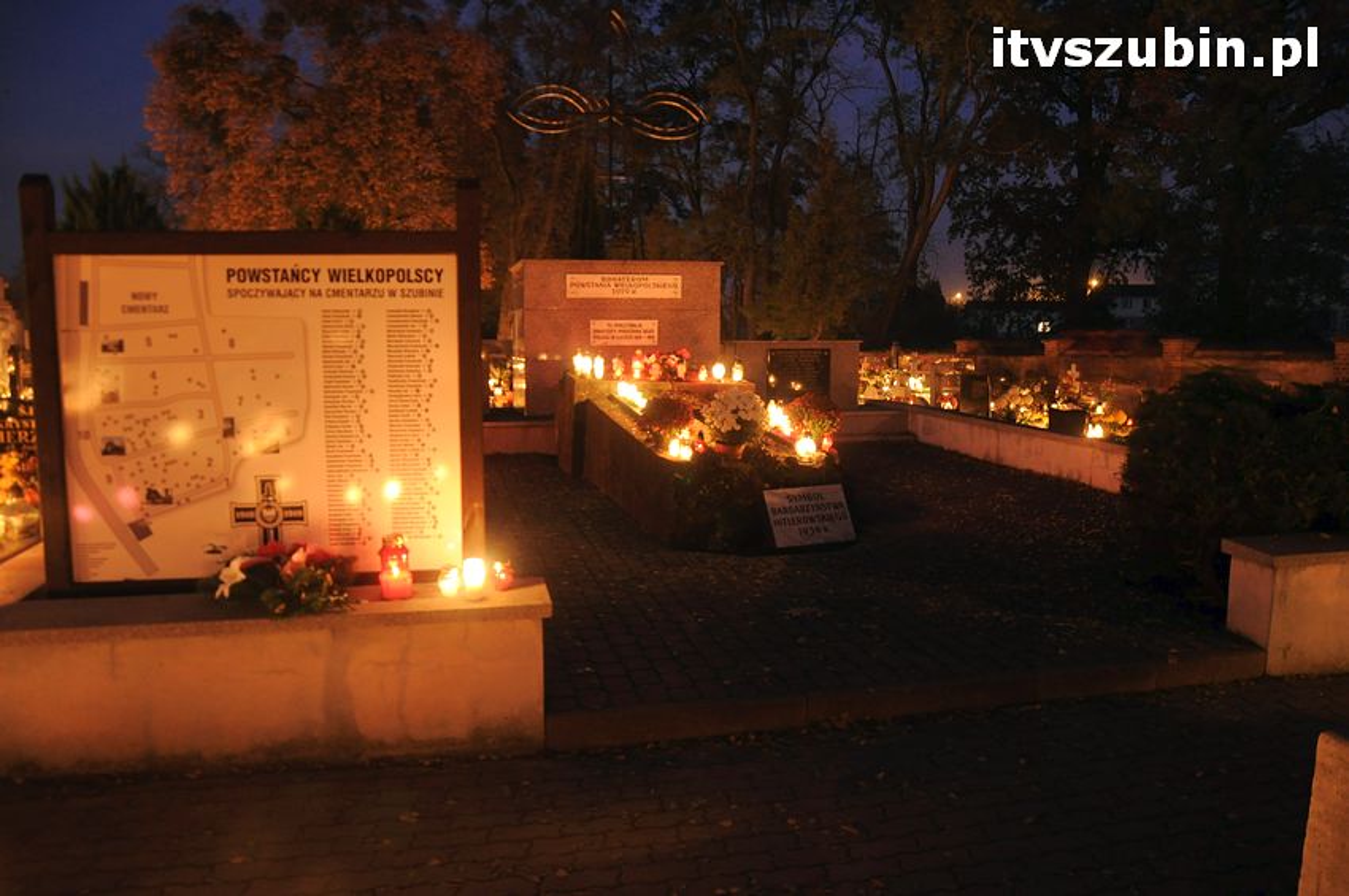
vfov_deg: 47.8
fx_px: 1011
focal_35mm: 27
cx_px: 674
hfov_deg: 67.4
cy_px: 448
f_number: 3.5
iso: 800
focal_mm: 18
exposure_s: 2
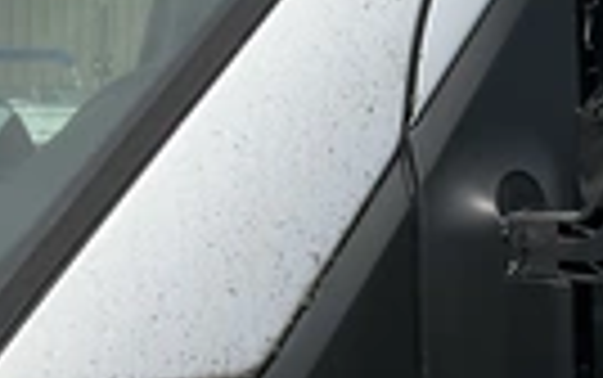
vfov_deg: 14.2
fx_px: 1513
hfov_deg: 21.4
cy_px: 180
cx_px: 662
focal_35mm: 92
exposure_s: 1/2058
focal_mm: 3
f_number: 1.8
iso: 25
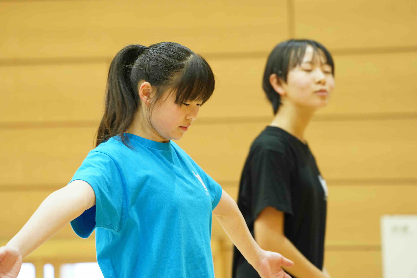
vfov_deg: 5.0
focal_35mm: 276
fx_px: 3197
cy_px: 139
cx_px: 208
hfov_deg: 7.5
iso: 3200
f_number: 5.6
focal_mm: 276
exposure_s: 1/50
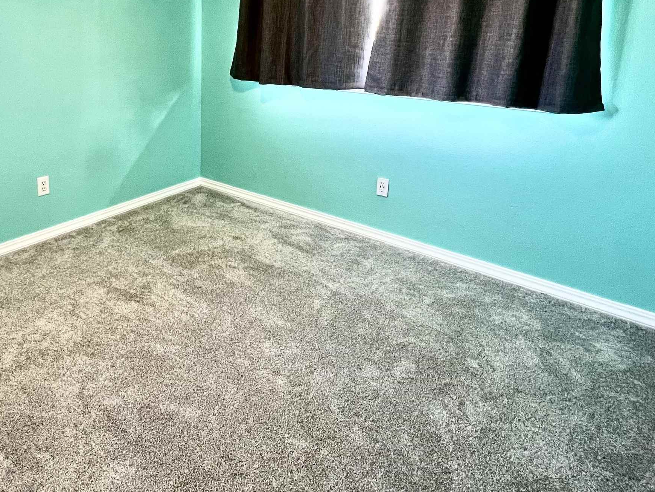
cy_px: 148
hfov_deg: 70.8
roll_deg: +0.1
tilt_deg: -14.8
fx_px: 435
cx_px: 198
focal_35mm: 23
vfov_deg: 57.0
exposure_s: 1/60
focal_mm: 1.57
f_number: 1.8
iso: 125
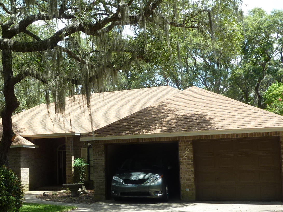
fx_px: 384
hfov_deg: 39.3
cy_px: 127
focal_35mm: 47
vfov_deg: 30.8
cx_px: 70
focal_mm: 4.1
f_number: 4
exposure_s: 1/200
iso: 80
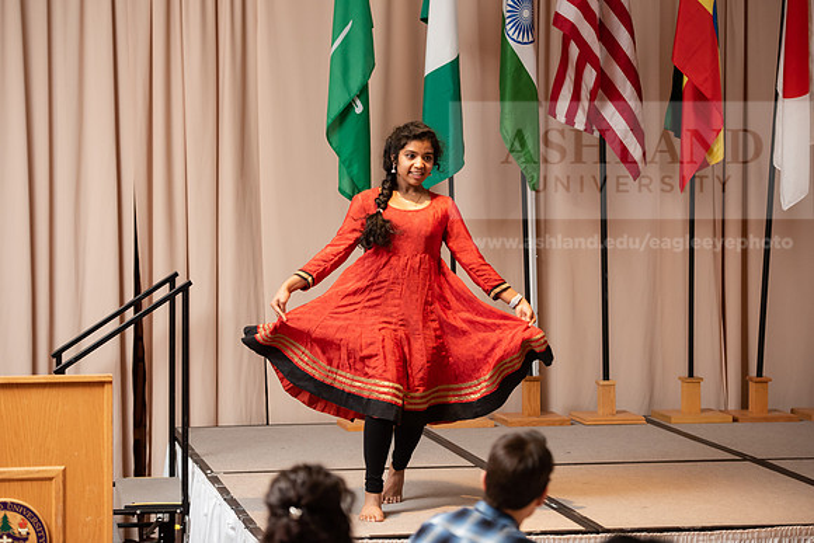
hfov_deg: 20.0
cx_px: 407
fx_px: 2307
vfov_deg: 13.4
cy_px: 272
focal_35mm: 102
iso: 2000
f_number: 3.5
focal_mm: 102
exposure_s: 1/200
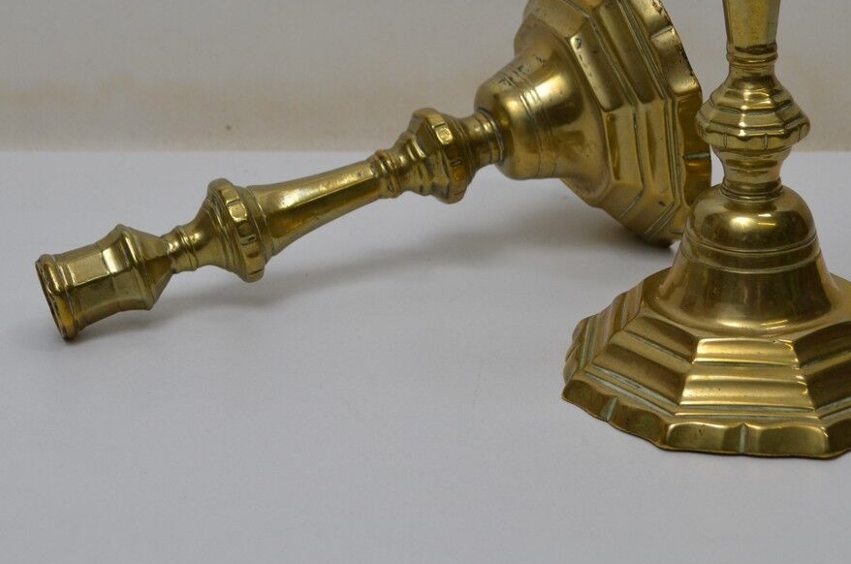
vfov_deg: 16.4
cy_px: 58
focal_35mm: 82
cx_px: 551
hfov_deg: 24.7
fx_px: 1935
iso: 400
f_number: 5.6
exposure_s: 1/125
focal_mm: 30
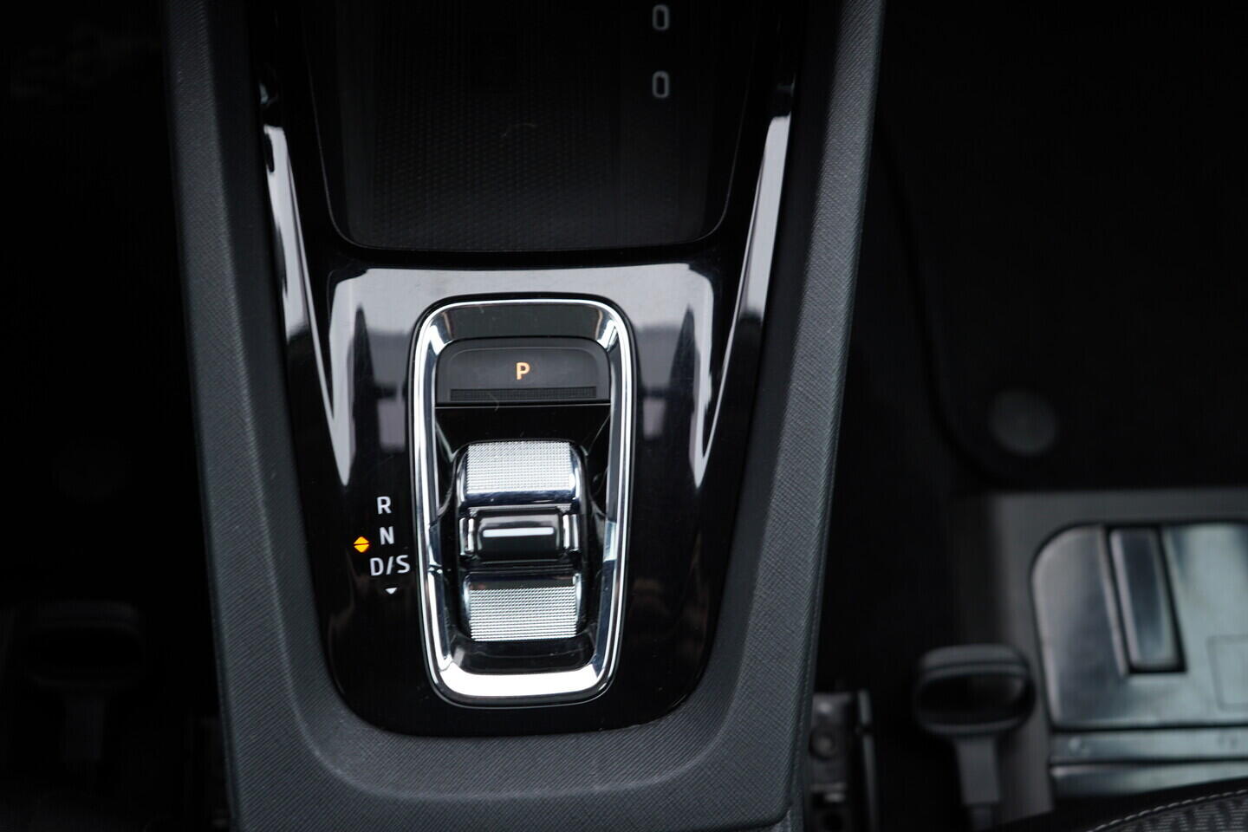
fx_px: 1248
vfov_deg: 36.9
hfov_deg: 53.1
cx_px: 624
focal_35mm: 36
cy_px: 416
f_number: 2.8
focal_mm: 24
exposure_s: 1/40
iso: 160
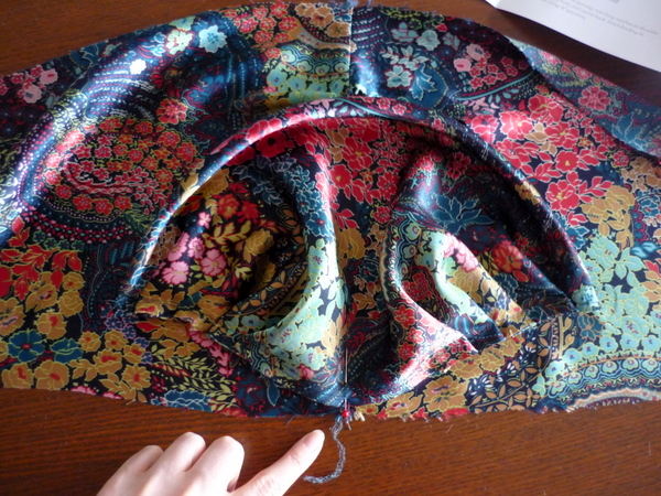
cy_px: 248
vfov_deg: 42.9
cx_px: 330
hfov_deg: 55.4
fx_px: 630
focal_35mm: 33
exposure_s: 1/15
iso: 400
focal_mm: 5.5
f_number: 2.8
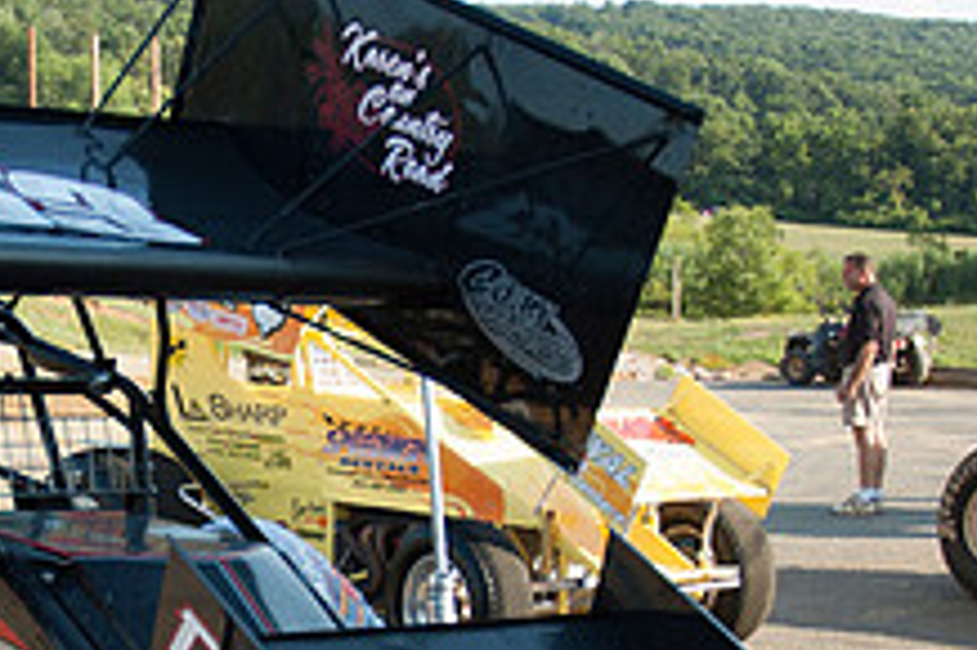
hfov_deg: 27.3
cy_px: 614
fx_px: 1952
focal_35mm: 72
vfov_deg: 18.5
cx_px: 130
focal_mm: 18
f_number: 3.5
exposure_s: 1/640
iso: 200
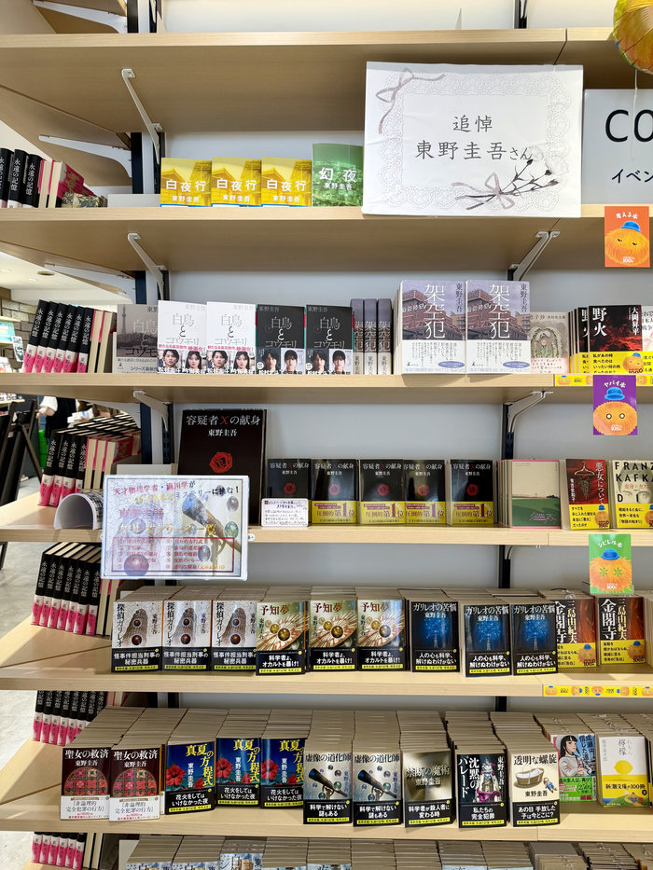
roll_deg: -1.0
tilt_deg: -5.9
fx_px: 604
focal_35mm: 24
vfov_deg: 71.6
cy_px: 435
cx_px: 326
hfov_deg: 56.8
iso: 100
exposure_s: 1/100
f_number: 1.78
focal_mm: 6.76
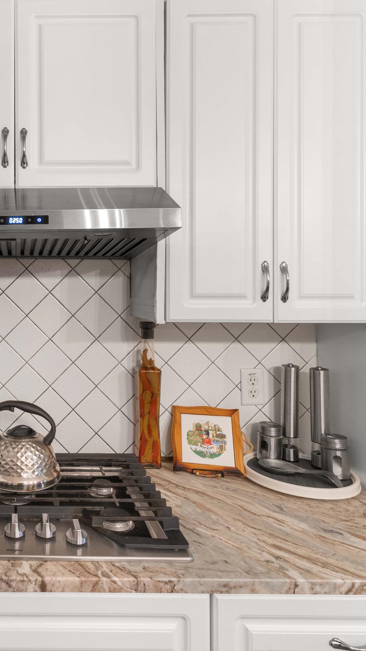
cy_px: 323
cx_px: 19
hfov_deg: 39.0
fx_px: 466
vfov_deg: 69.9
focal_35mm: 27
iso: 640
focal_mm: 17
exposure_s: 1/5
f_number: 8
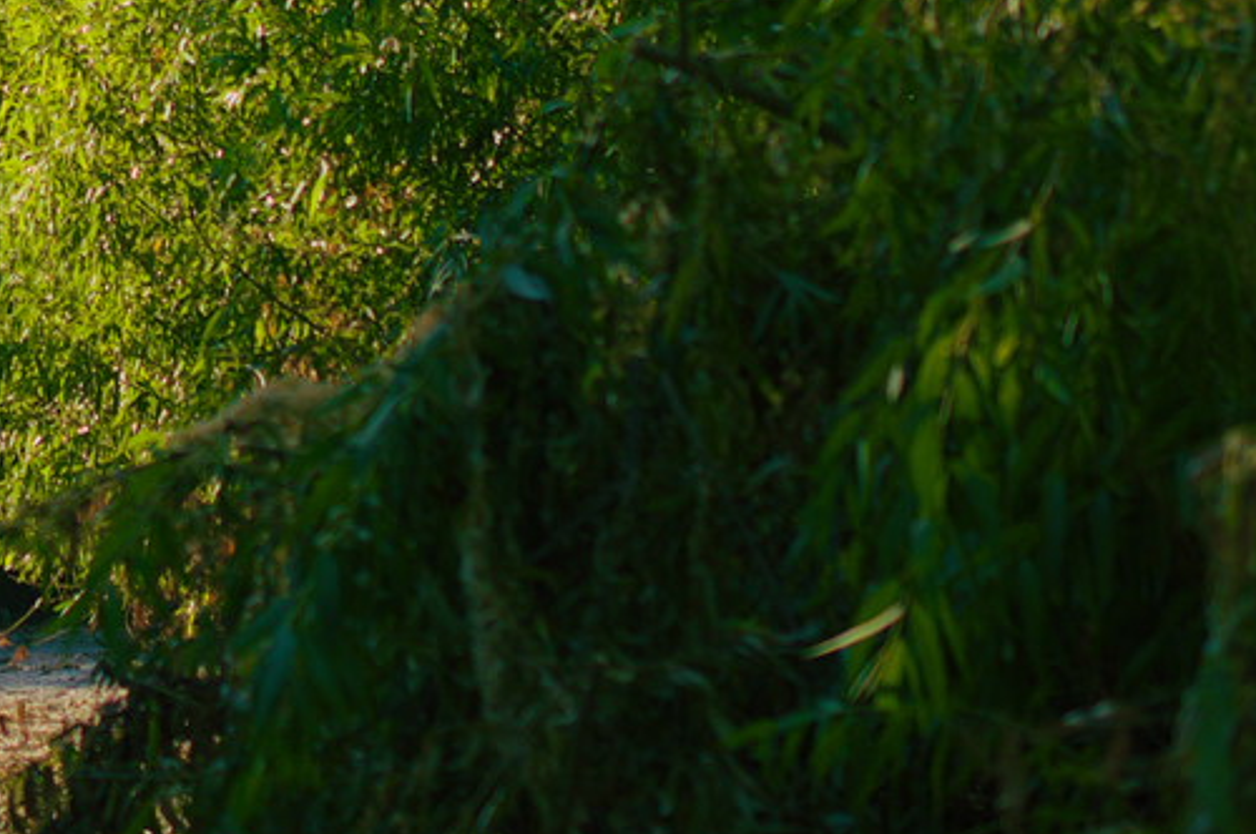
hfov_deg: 10.3
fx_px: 6794
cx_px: -397
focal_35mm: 195
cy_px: 13
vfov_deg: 7.0
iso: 100
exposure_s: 1/640
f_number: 2.8
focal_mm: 40
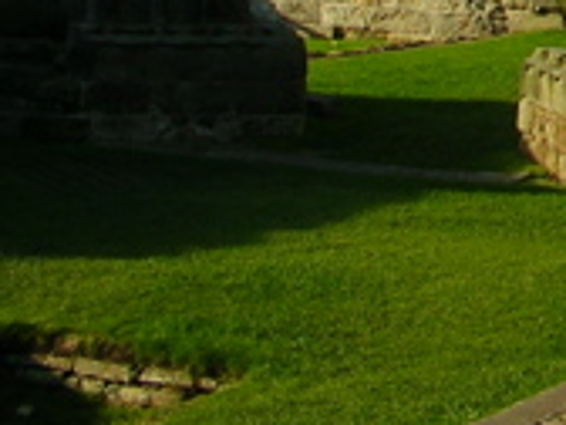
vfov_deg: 9.7
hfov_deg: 12.6
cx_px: 960
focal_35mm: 145
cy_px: -351
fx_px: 2371
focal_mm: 5.8
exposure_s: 1/478
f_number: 2.8
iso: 50
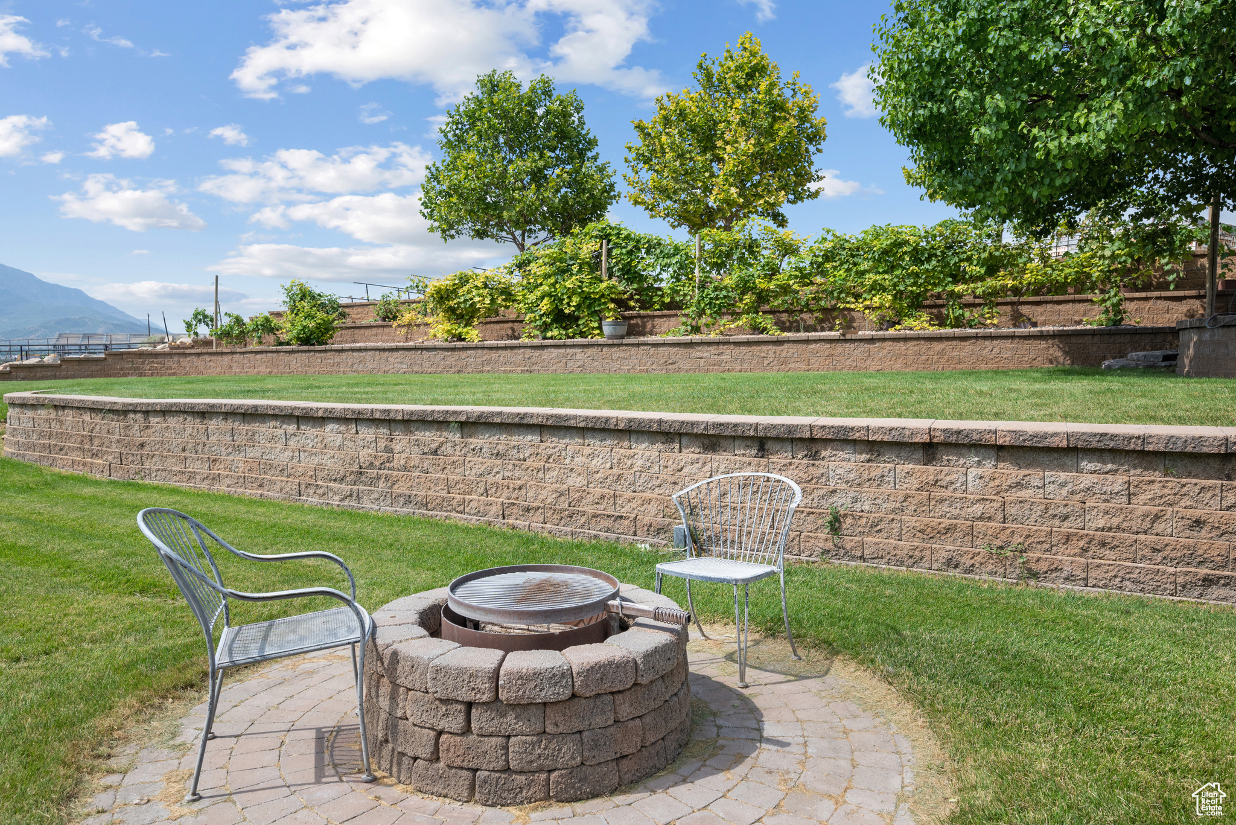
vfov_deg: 54.1
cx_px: 618
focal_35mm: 24
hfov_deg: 74.9
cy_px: 412
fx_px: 807
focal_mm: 23.5
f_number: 8
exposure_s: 1/160
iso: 250
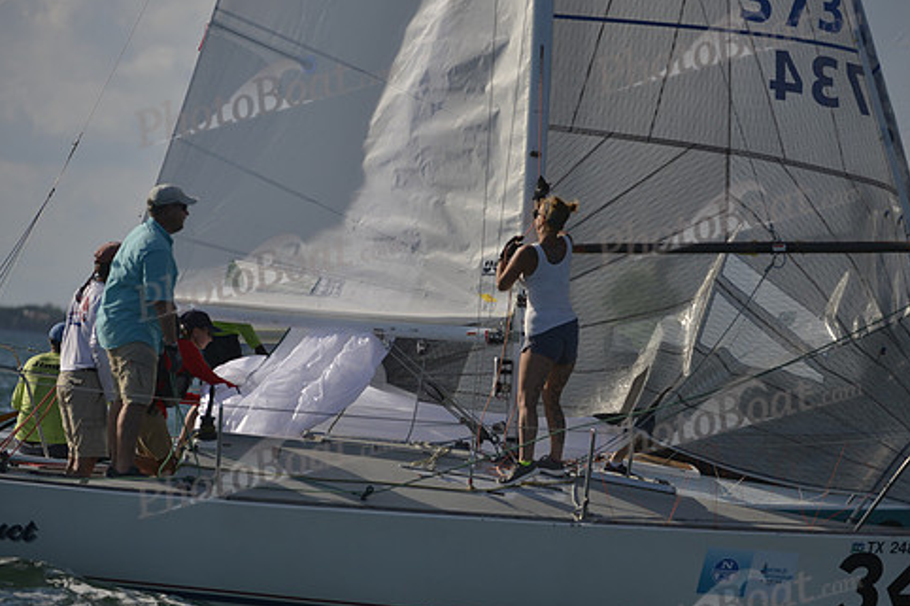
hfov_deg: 7.8
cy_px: 345
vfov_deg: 5.2
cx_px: 500
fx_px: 6696
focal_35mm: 265
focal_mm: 220
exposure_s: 1/6400
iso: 200
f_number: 4
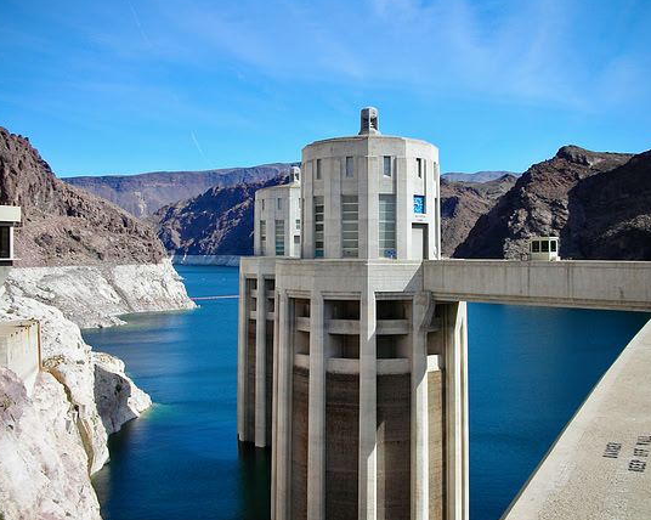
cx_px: 317
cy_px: 258
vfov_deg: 40.1
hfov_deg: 49.1
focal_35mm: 37
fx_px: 712
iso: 50
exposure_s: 1/73.4
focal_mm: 5.8
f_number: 8.5
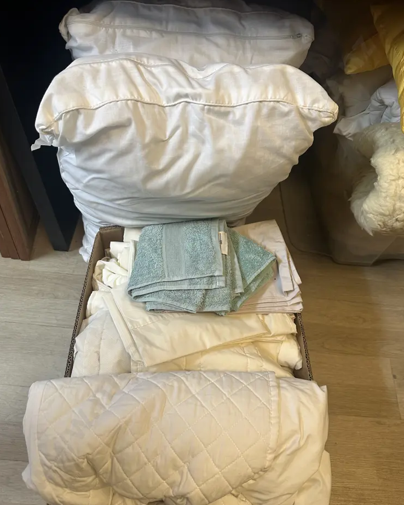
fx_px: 389
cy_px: 265
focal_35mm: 26
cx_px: 200
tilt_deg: -57.9
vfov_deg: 66.0
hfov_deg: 54.9
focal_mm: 6.86
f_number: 1.78
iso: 200
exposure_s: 1/100
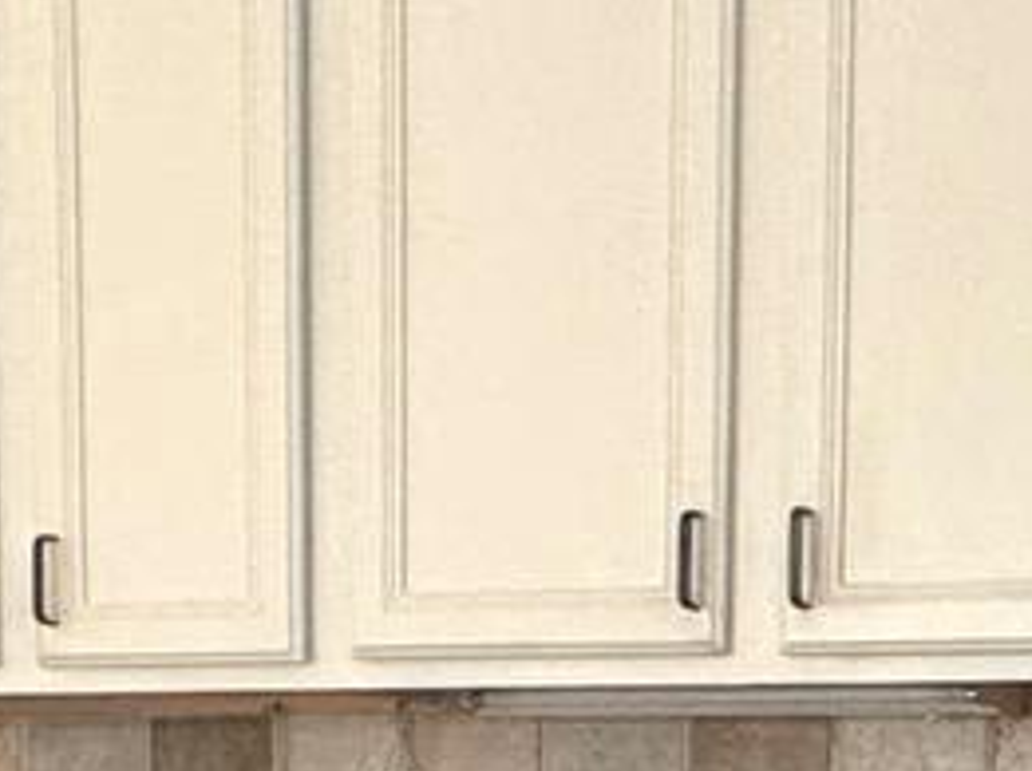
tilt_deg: -10.3
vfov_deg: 12.1
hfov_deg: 17.8
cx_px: 795
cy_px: 1483
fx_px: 3275
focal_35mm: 110
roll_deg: -1.8
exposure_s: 1/60
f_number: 2.2
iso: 250
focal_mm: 2.22
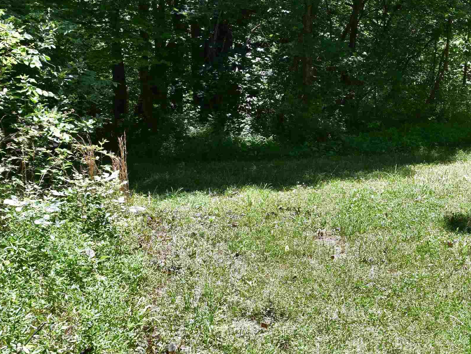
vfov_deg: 24.8
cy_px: 147
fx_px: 803
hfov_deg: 31.1
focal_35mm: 59
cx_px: 430
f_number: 9
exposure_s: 1/100
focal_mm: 32
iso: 400
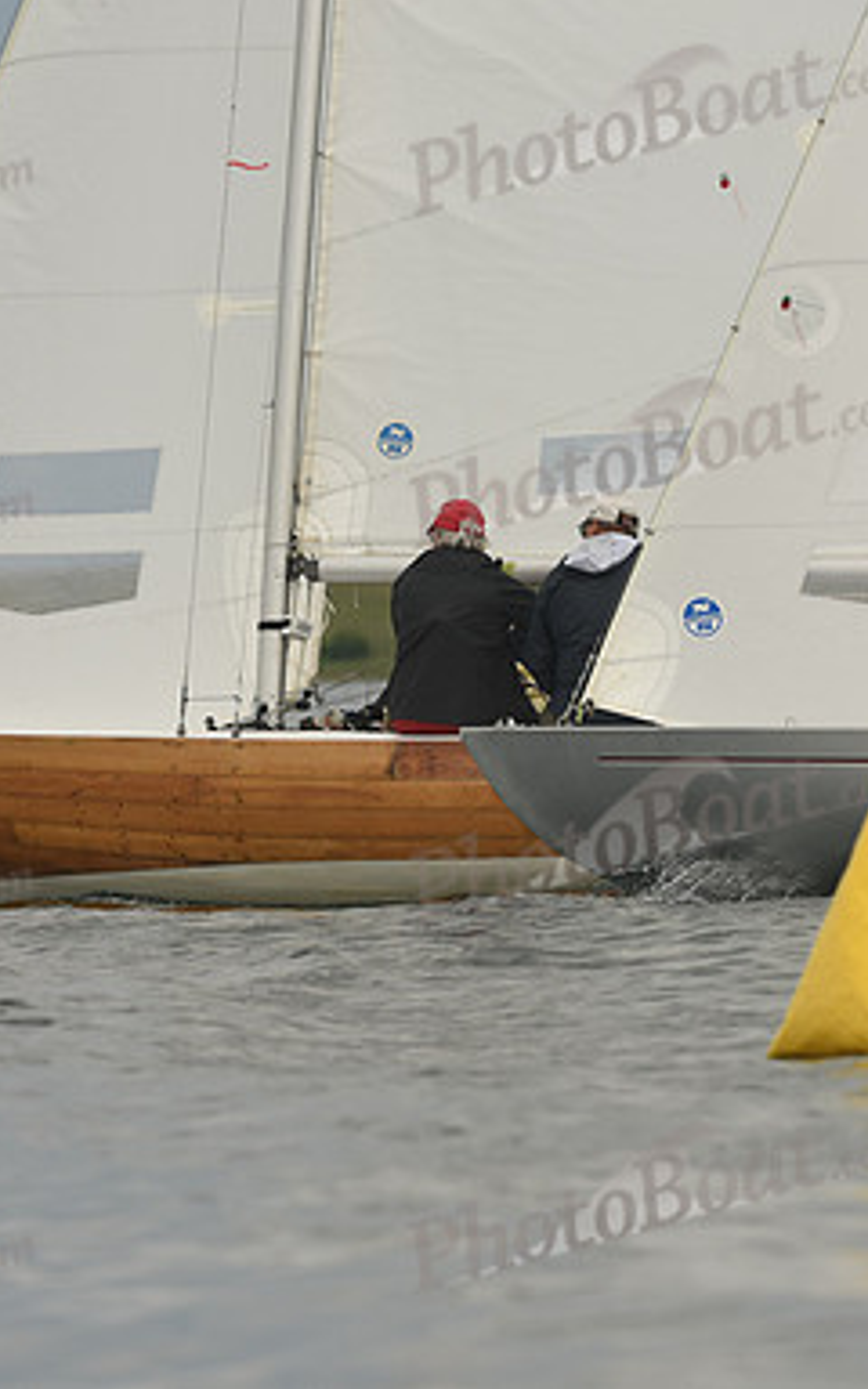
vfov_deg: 5.3
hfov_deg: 3.3
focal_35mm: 400
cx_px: 224
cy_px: 693
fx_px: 15140
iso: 400
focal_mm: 260
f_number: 6.3
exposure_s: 1/1000
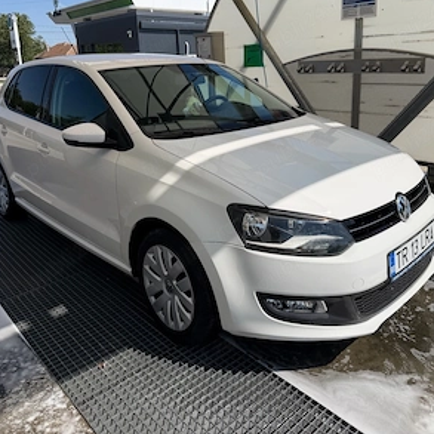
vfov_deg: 54.9
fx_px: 411
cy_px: 158
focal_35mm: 29
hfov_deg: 55.6
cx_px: 218
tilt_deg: -13.0
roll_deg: +2.0
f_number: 1.78
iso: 80
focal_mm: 6.76
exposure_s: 1/6711
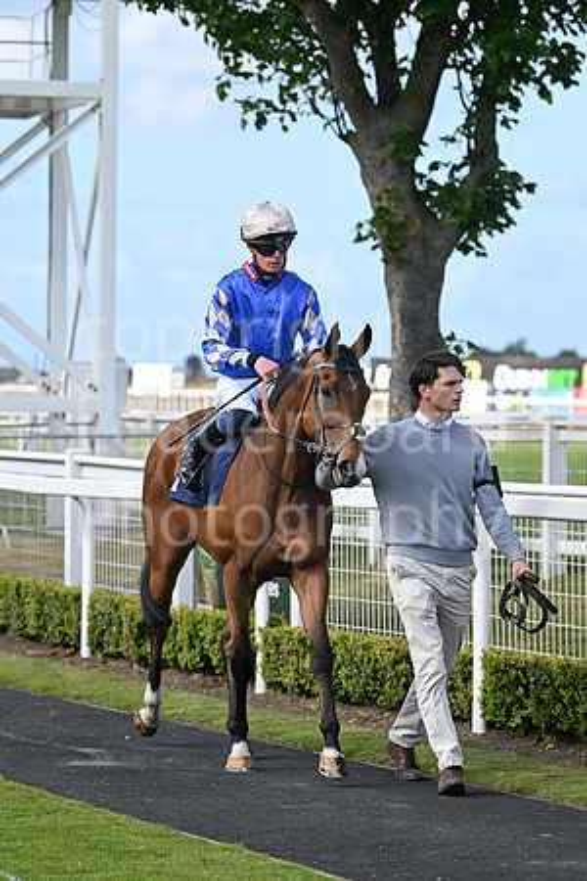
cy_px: 440
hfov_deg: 8.1
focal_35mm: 170
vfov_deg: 12.1
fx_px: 4158
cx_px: 294
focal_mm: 170
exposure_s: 1/1250
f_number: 5.6
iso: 400
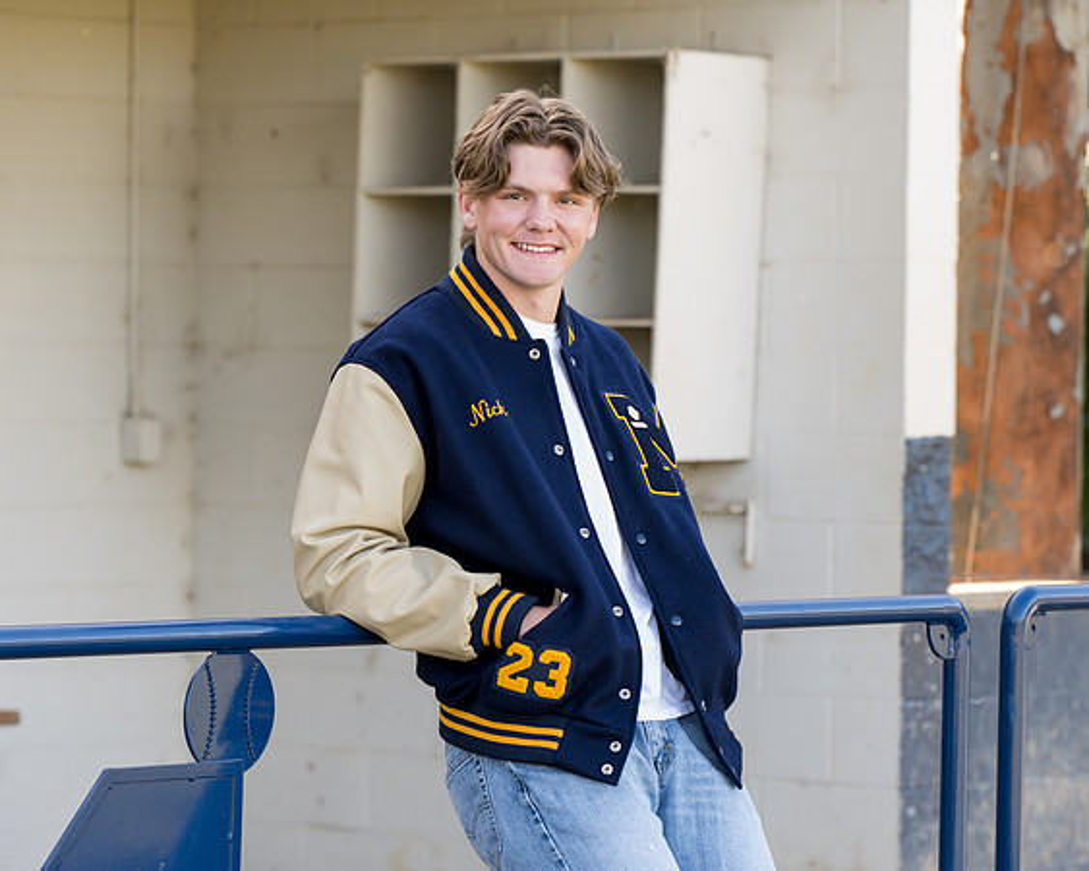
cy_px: 525
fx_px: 5337
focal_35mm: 166
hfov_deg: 11.6
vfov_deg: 9.3
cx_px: 614
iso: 640
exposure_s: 1/320
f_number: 4
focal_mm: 122
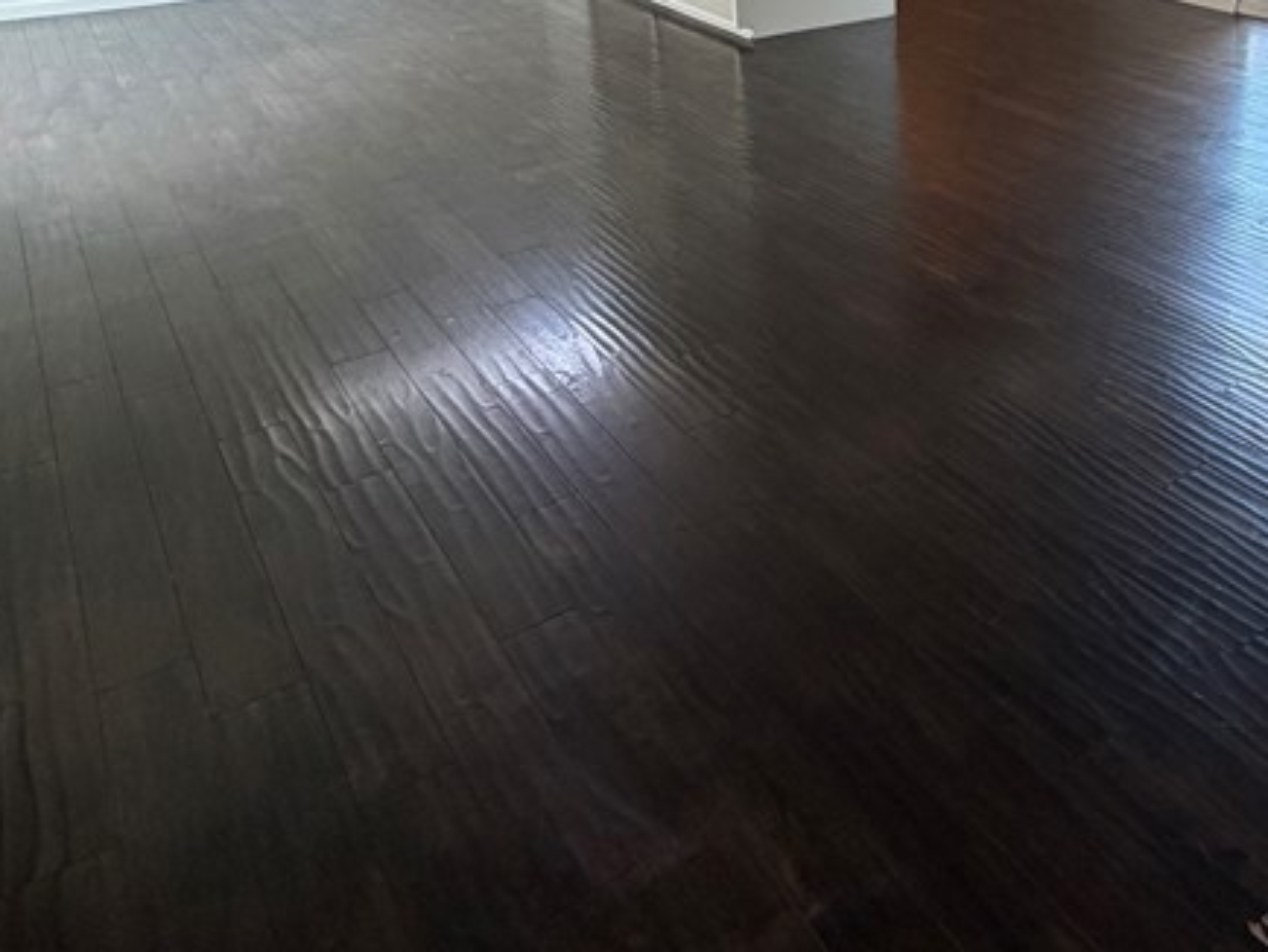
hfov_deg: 50.1
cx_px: 1104
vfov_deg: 38.9
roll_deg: -0.2
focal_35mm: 33
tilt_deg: -13.7
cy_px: 41
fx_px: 1209
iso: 320
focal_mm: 2.22
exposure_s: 1/121
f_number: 2.2
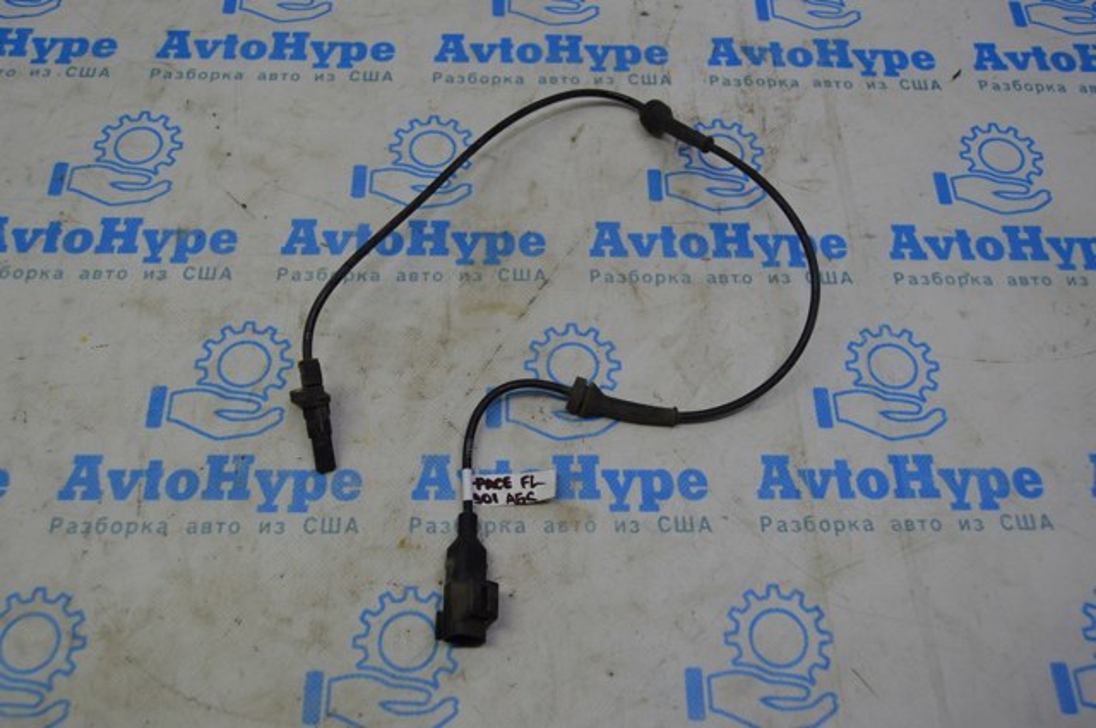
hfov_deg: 57.3
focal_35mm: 33
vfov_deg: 39.9
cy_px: 364
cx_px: 548
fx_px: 1003
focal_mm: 22
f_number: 5
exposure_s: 1/100
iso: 400
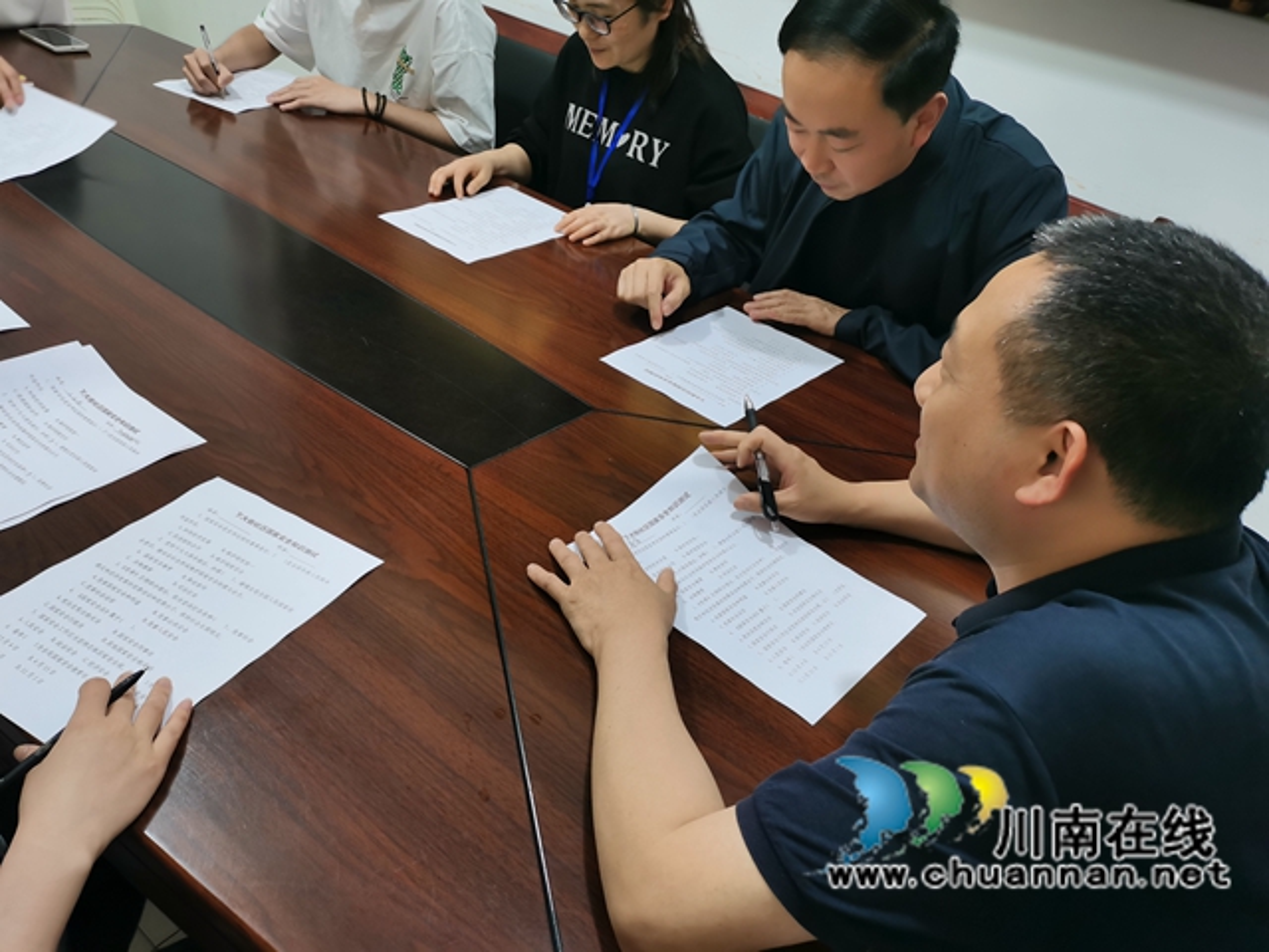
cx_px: 634
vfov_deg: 51.4
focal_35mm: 27
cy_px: 476
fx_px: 990
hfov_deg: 65.3
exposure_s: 1/100
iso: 250
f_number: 1.8
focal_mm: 5.58
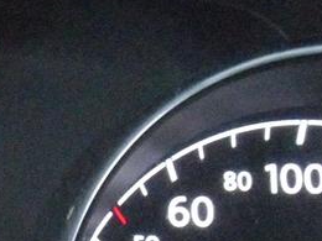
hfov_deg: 10.9
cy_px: 346
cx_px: -214
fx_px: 1600
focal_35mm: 172
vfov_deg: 8.5
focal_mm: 6.3
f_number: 3.5
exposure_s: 1/8
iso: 800
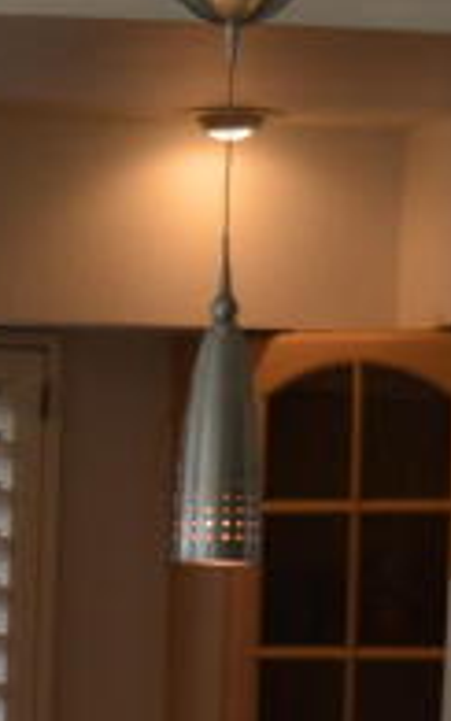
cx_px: -638
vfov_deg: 7.1
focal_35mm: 289
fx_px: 5679
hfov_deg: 4.4
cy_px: 1172
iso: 280
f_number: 5.6
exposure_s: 1/125
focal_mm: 32
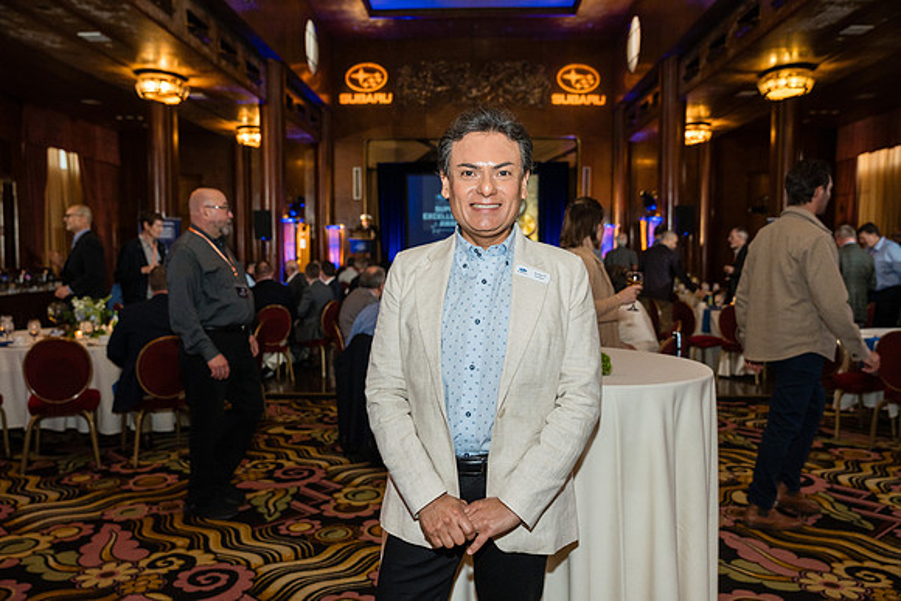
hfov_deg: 61.3
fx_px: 761
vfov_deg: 43.1
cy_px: 300
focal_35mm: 30
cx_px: 450
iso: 1250
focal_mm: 30.4
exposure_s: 1/160
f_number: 4
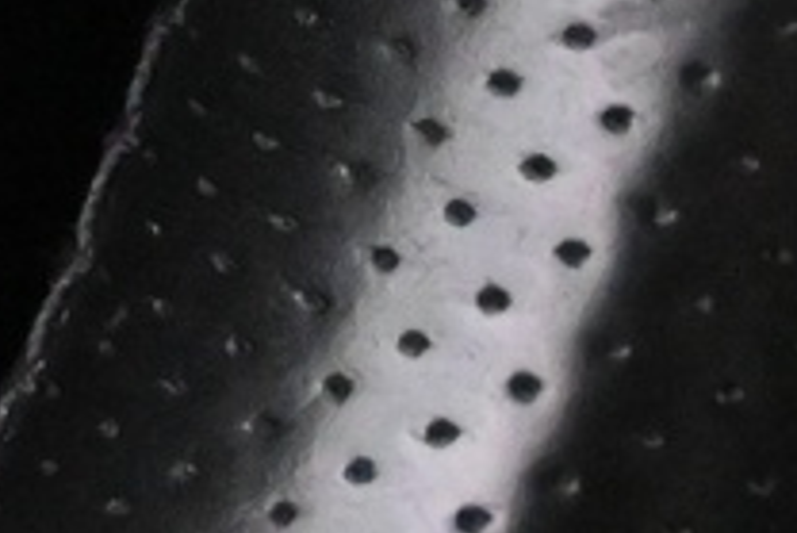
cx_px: -694
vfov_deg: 5.1
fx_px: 5559
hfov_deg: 7.9
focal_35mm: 251
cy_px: -1254
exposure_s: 1/30
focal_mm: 21.5
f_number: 4
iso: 8000
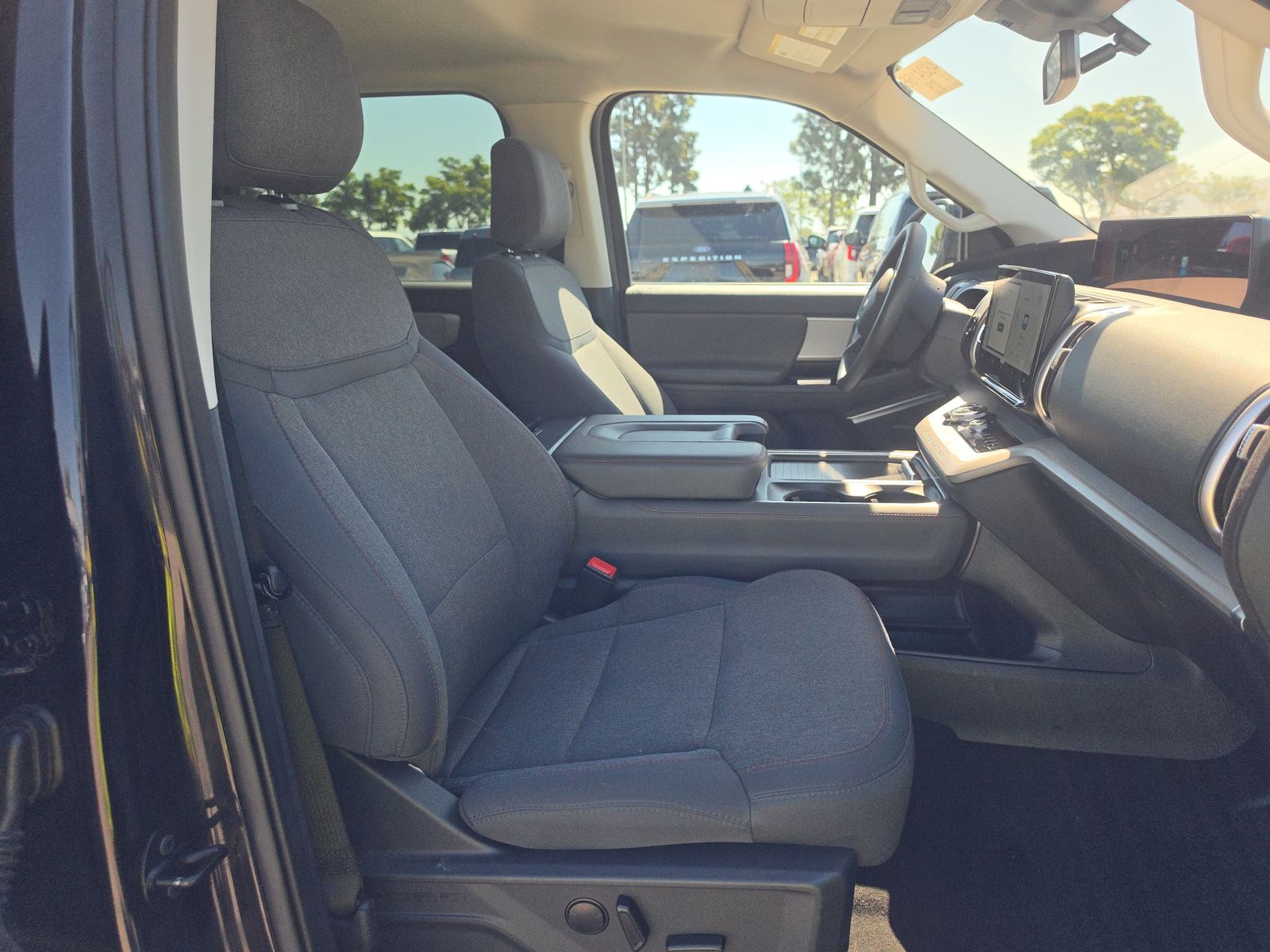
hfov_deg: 73.9
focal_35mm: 23
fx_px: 844
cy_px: 476
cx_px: 635
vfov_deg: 58.9
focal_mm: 6.5
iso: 63
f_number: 1.4
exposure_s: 1/1977
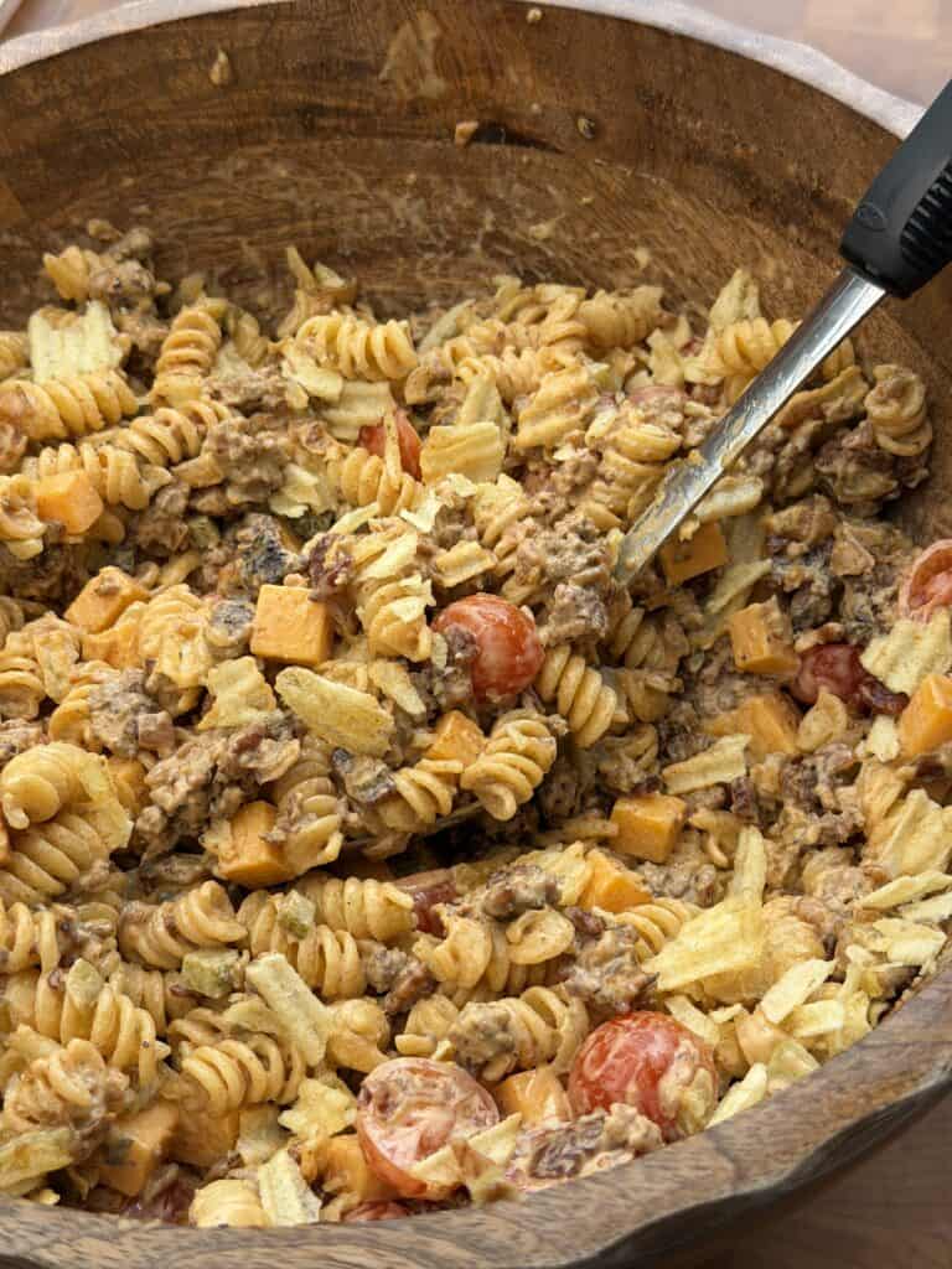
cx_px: 476
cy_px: 634
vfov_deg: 39.7
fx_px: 1760
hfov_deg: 30.3
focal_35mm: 48
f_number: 1.78
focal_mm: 6.76
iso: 64
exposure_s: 1/657
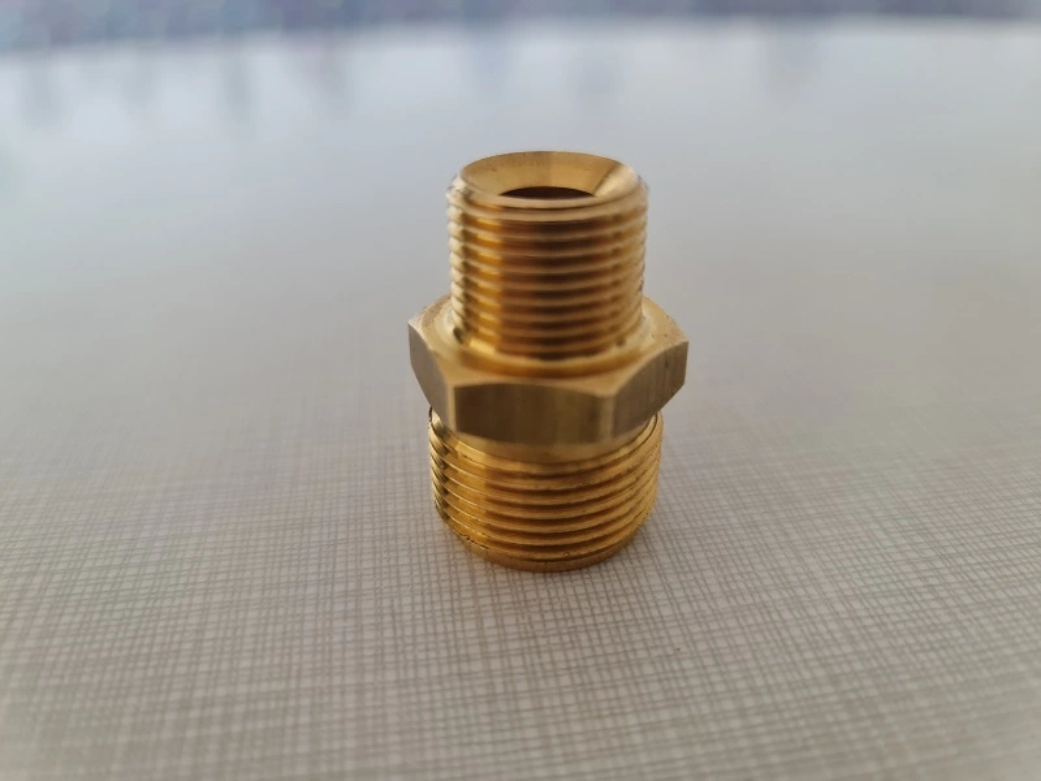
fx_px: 752
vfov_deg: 54.9
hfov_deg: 69.4
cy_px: 390
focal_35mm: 25
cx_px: 520
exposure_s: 1/100
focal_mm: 7
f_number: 1.8
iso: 320
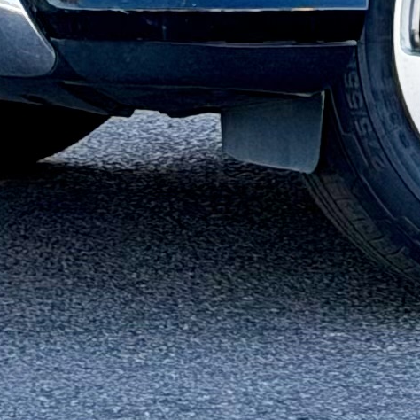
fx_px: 4955
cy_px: -514
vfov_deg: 4.8
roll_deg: -1.3
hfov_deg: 4.8
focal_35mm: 361
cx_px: 887
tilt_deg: -0.9
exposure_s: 1/681
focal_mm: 6.76
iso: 80
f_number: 1.78
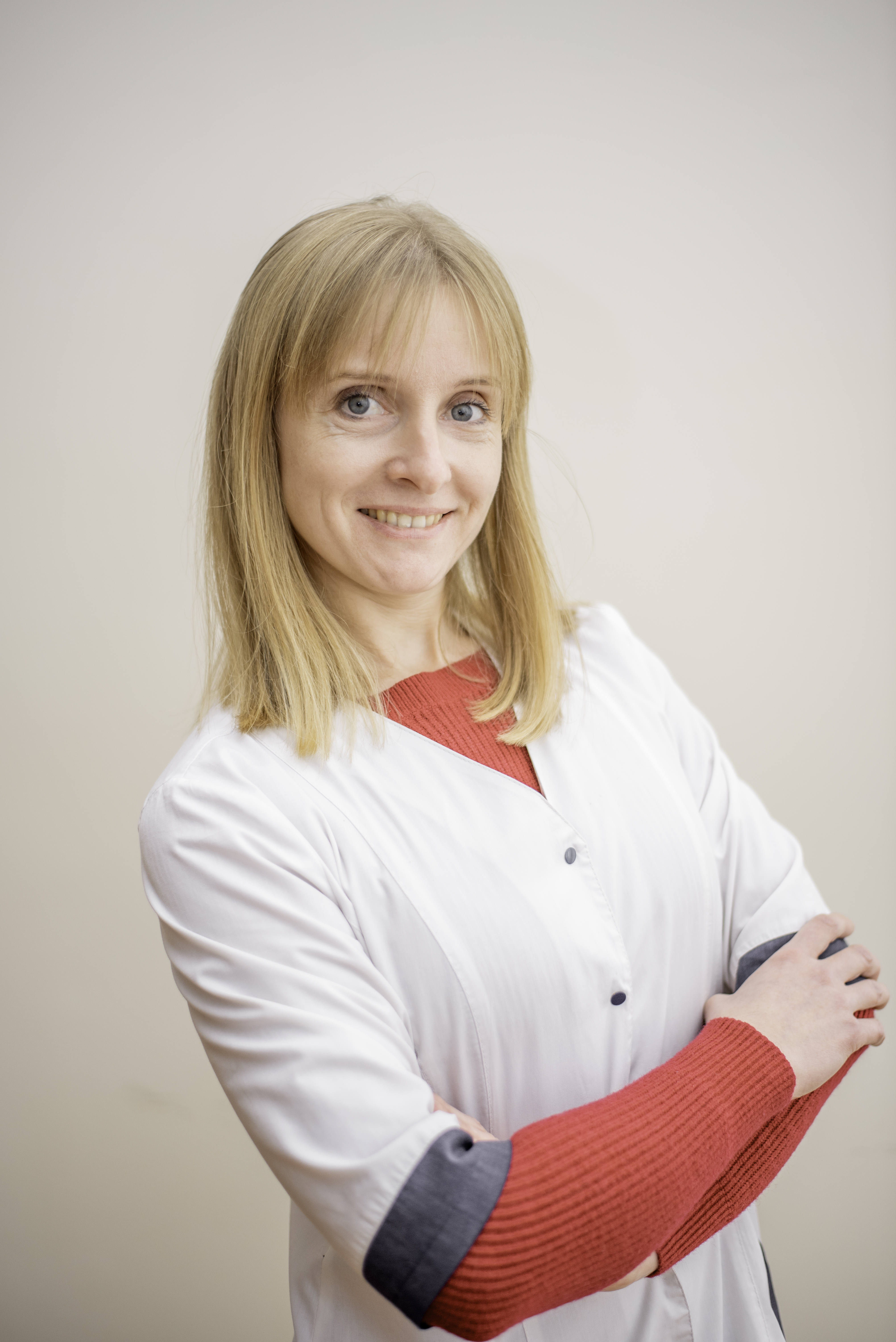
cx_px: 448
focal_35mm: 50
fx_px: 1865
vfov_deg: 39.6
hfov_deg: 27.0
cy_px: 671
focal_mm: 50
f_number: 1.8
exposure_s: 1/250
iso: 320
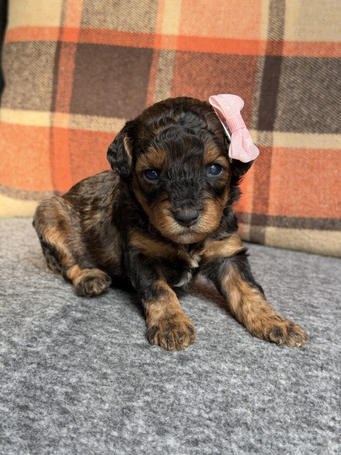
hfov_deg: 30.3
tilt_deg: -11.9
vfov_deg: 39.7
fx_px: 630
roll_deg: -4.2
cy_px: 228
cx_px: 170
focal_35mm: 48
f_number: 1.78
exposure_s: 1/74
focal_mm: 6.76
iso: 100
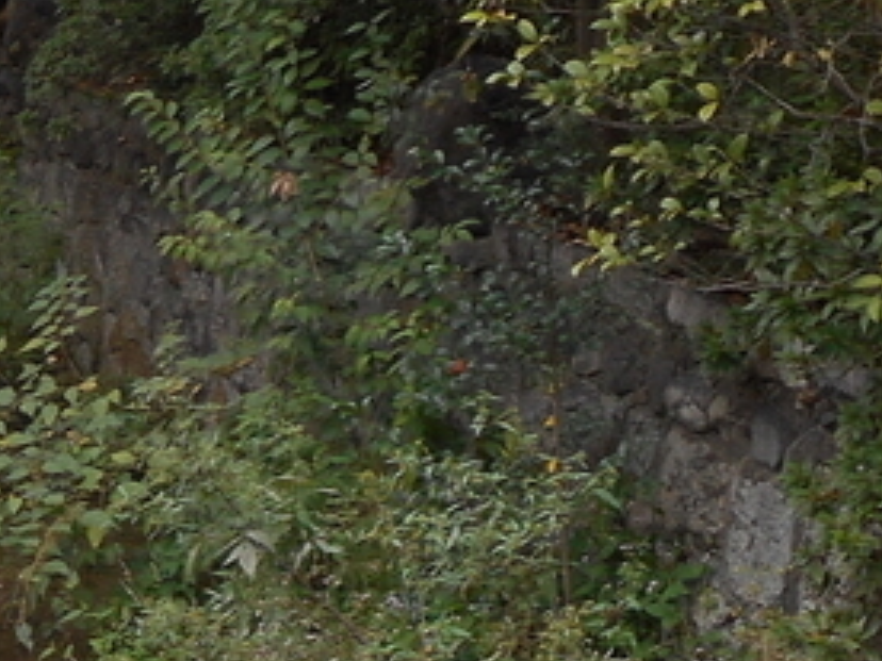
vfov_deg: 11.8
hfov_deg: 14.2
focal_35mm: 126
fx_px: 3210
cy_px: 437
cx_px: -578
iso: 110
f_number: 4
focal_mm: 5.2
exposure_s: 1/30
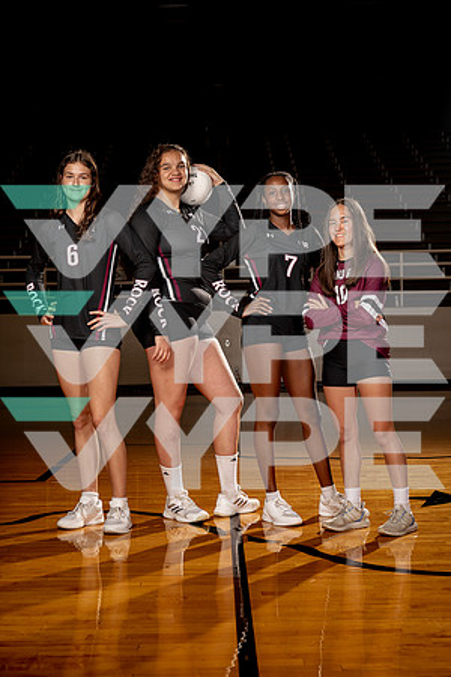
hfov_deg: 24.6
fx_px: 1033
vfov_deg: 36.2
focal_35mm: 55
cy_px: 338
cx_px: 226
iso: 100
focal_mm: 55
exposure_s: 1/250
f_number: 5.6
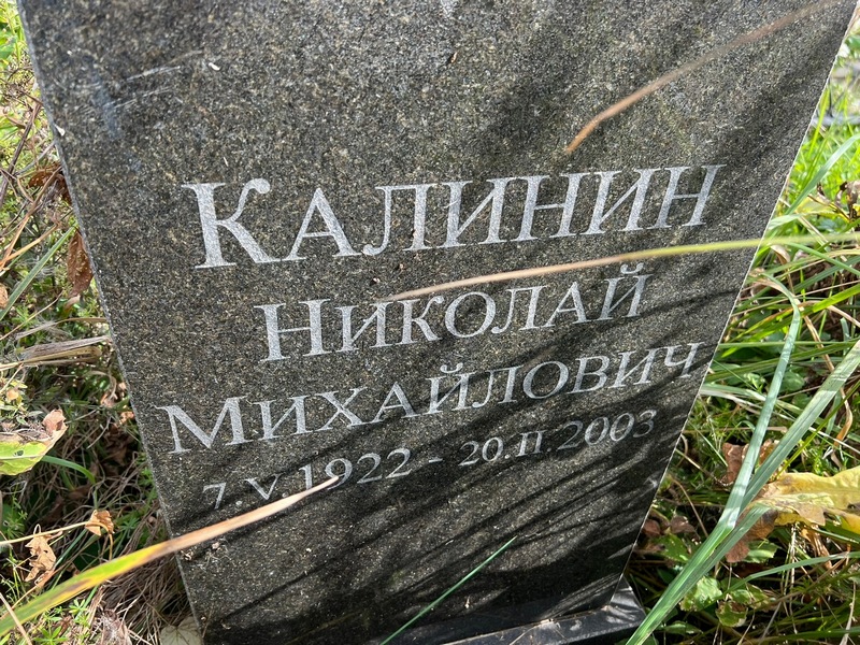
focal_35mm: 26
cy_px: 322
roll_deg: -1.8
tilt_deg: -38.9
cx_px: 430
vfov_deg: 53.1
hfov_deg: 67.3
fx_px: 646
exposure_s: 1/526
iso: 50
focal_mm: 5.7
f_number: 1.5
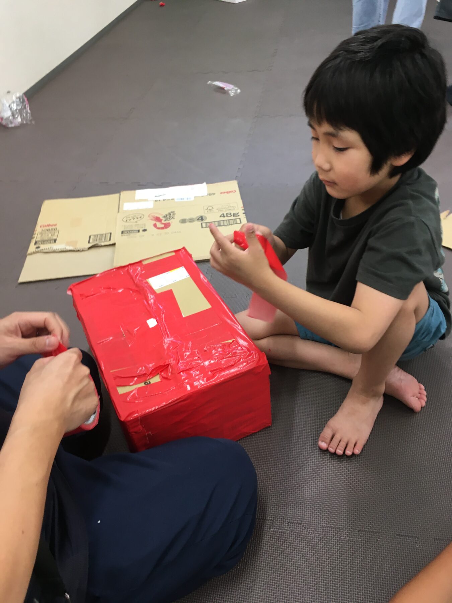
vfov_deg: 61.7
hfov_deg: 48.2
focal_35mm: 29
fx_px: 505
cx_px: 226
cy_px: 302
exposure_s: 1/30
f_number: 2.2
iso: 64
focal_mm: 4.15
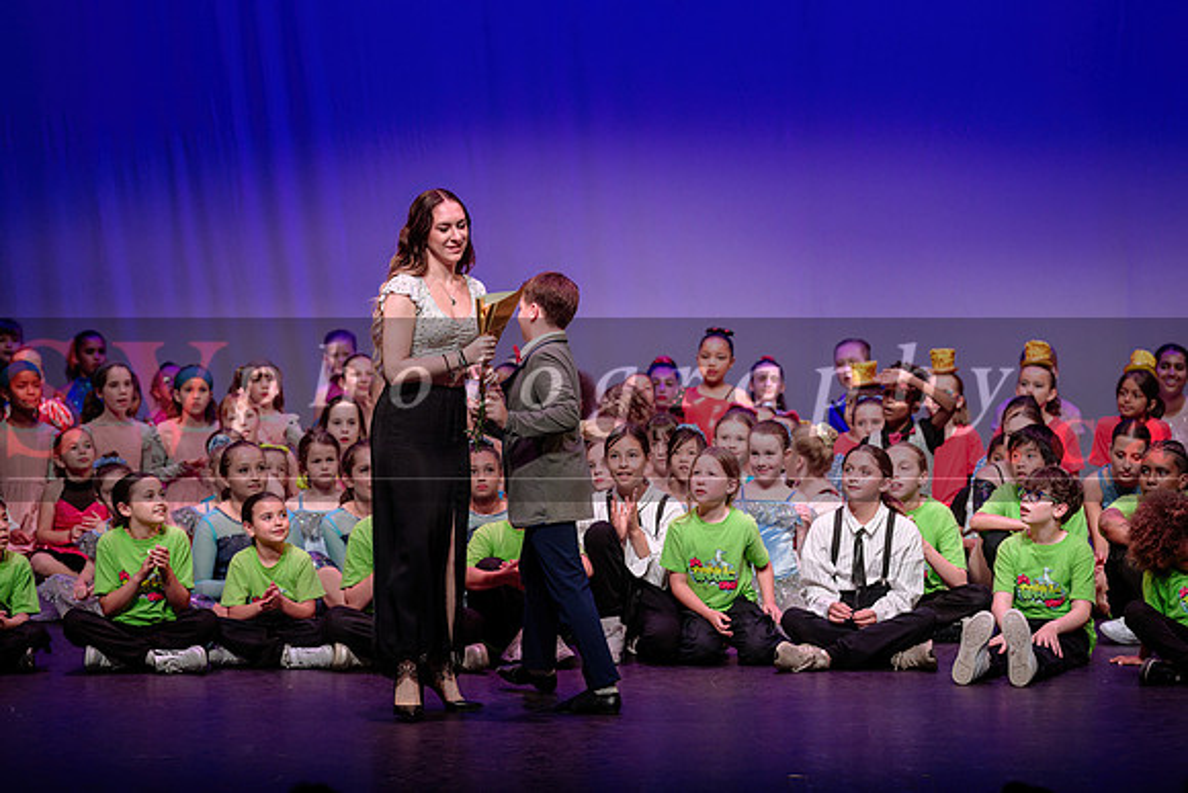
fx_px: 4786
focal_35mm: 145
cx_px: 594
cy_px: 396
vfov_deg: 9.5
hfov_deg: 14.2
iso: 1000
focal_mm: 145
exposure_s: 1/320
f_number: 4
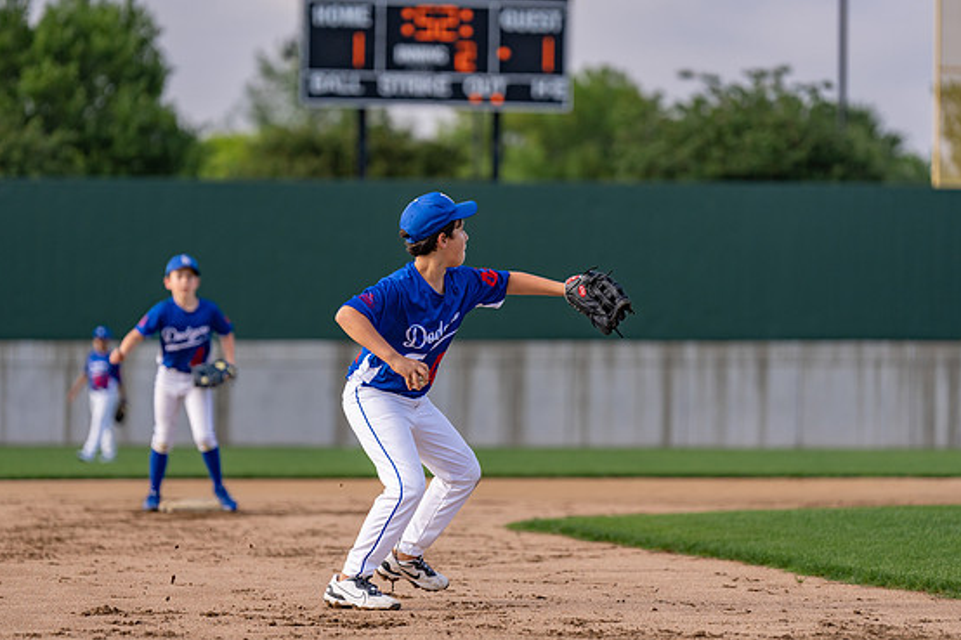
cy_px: 304
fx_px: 4910
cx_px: 468
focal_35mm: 184
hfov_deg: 11.2
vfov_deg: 7.5
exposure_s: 1/2500
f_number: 2.8
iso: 400
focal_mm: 155
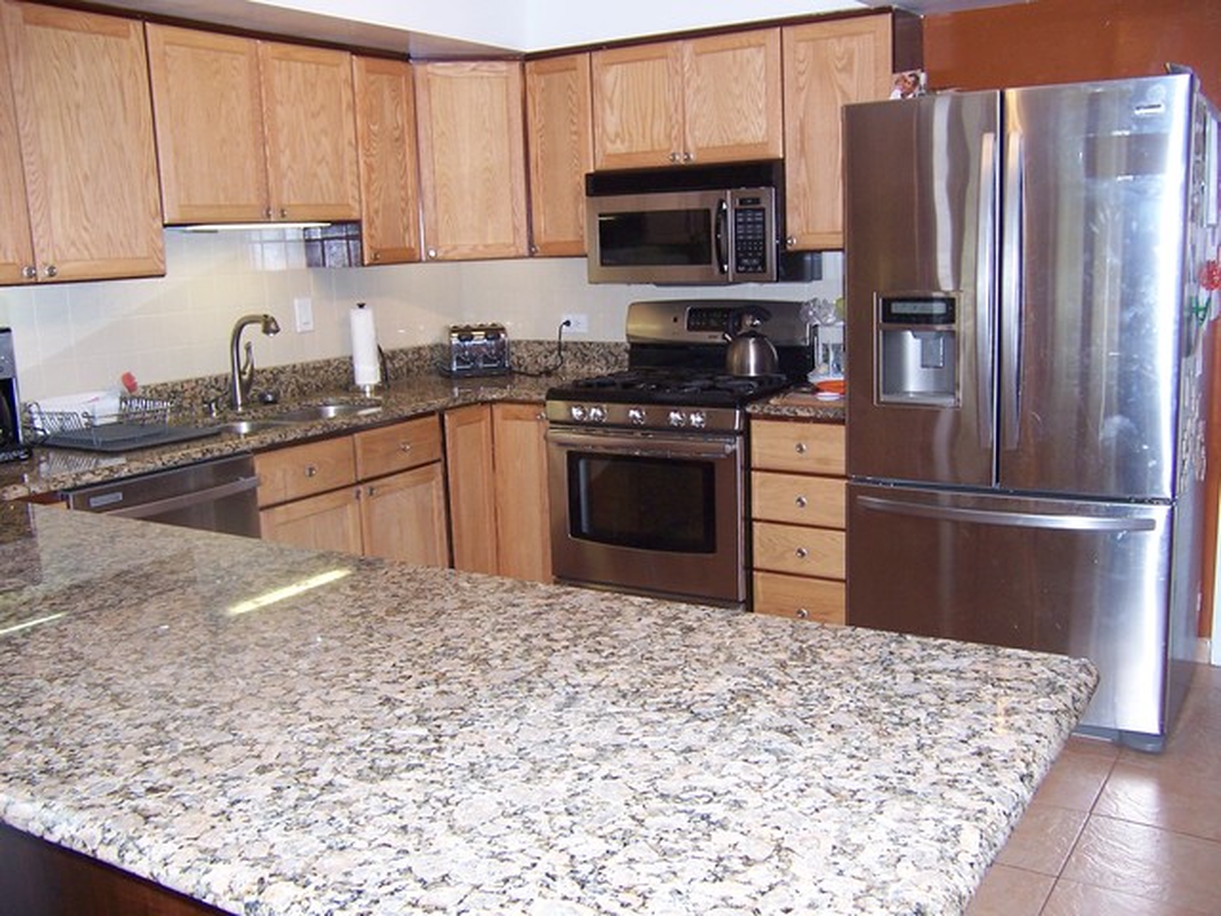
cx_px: 610
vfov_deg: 42.9
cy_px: 458
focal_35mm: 33
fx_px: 1164
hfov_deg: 55.4
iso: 140
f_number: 2.8
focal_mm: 5.5
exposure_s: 1/60
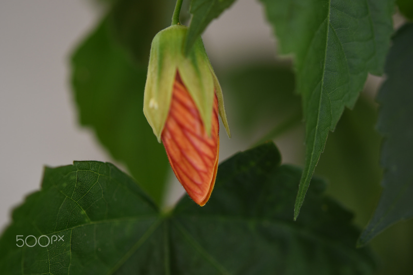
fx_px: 1032
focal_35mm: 90
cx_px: 206
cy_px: 138
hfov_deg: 22.6
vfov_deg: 15.2
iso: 250
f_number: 3.3
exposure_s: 1/160
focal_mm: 60
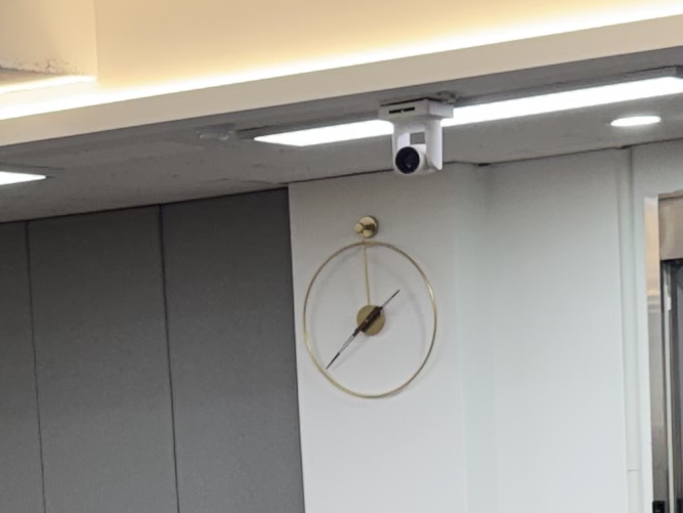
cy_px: 813
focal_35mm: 145
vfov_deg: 9.9
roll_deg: +4.2
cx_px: 101
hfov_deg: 13.5
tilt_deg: -6.2
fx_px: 2863
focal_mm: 6.76
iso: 100
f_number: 1.78
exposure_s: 1/120
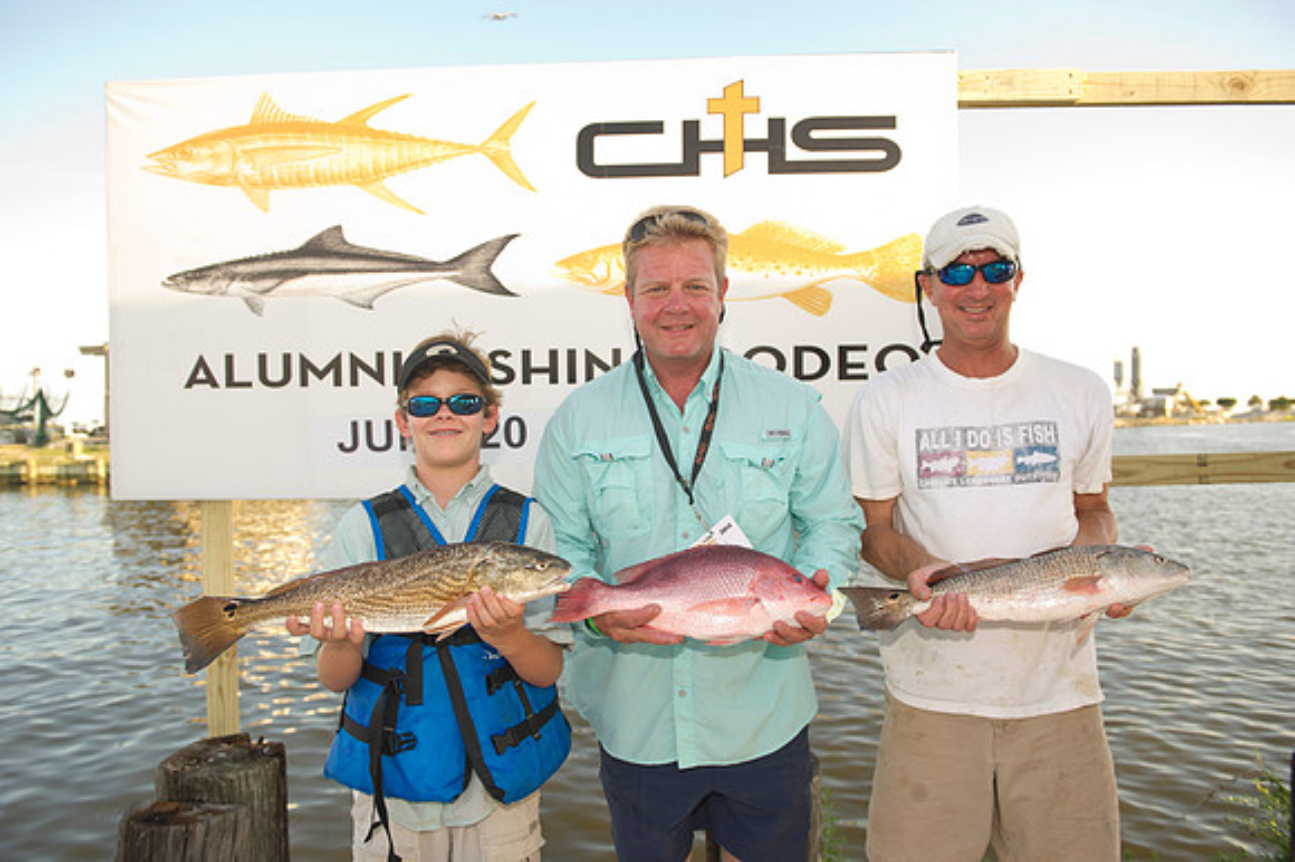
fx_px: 971
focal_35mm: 27
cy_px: 431
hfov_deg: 67.4
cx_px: 648
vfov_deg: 47.9
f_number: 4.5
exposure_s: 1/160
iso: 125
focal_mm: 27
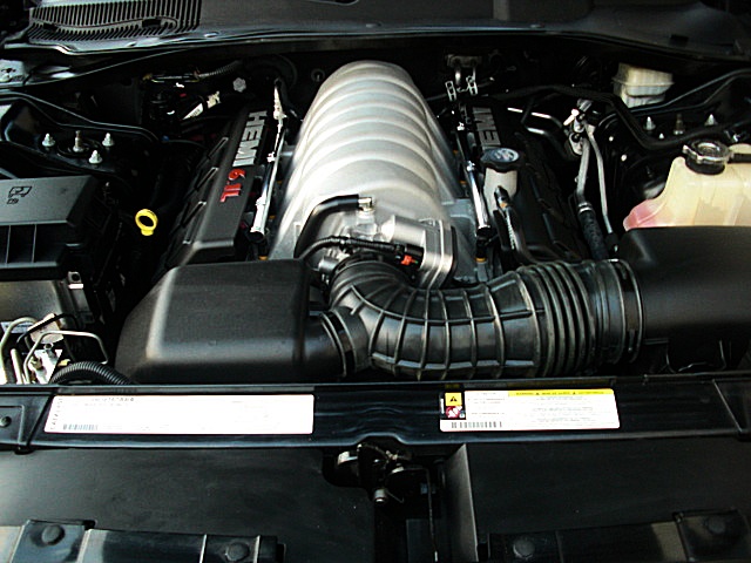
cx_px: 376
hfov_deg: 51.4
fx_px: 781
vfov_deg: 39.7
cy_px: 282
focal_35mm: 36
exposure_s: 1/100
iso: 200
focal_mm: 6.3
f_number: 2.8
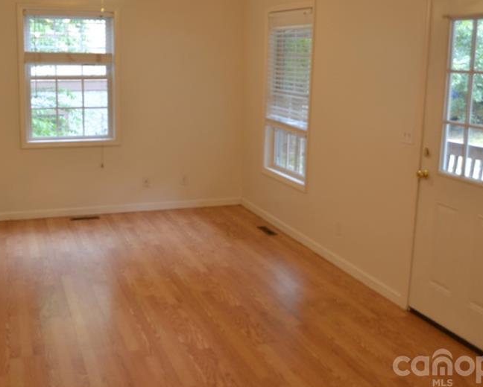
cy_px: 146
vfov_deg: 37.2
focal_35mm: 40
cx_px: 220
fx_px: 572
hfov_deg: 45.7
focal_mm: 18
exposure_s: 1/60
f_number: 3.5
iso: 400
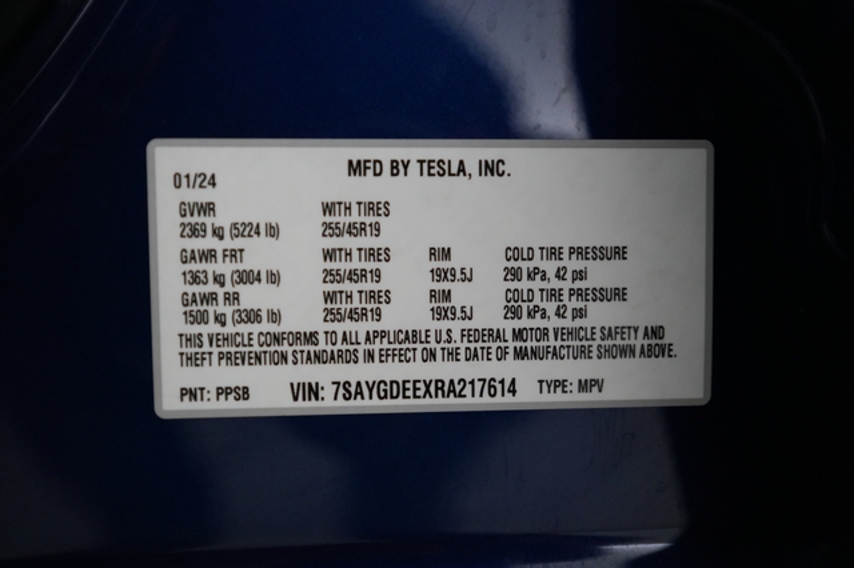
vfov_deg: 46.4
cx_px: 427
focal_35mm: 28
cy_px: 284
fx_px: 664
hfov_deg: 65.5
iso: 4000
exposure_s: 1/160
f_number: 2.8
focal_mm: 28
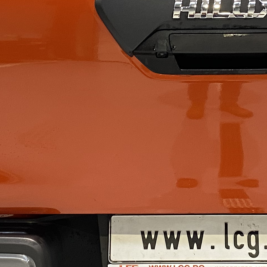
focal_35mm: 97
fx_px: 846
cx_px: 195
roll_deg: -0.1
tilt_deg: -10.8
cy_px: 93
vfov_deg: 17.9
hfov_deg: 17.8
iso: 160
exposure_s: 1/50
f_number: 1.8
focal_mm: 4.25
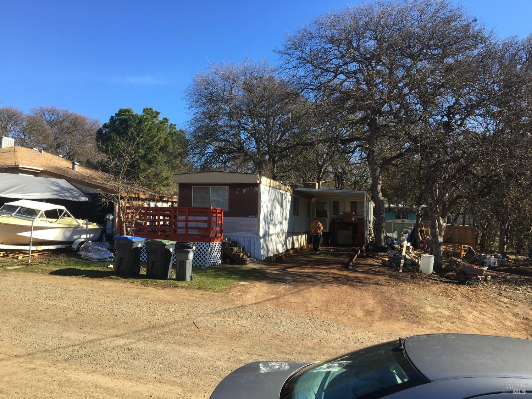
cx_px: 266
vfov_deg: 48.2
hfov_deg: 61.7
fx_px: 446
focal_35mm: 29
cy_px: 200
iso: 25
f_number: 2.2
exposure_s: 1/693
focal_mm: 4.15
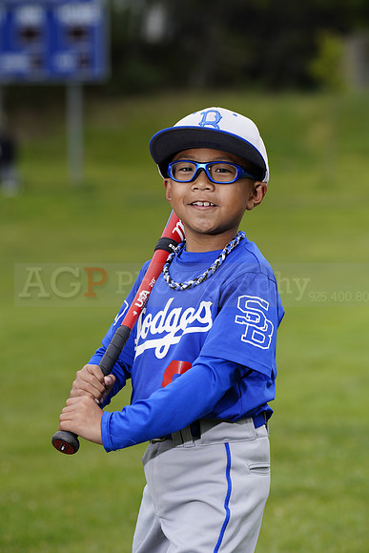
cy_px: 276
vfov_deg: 10.3
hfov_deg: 6.9
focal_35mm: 200
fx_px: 3073
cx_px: 184
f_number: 6.3
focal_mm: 200
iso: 100
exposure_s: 1/250
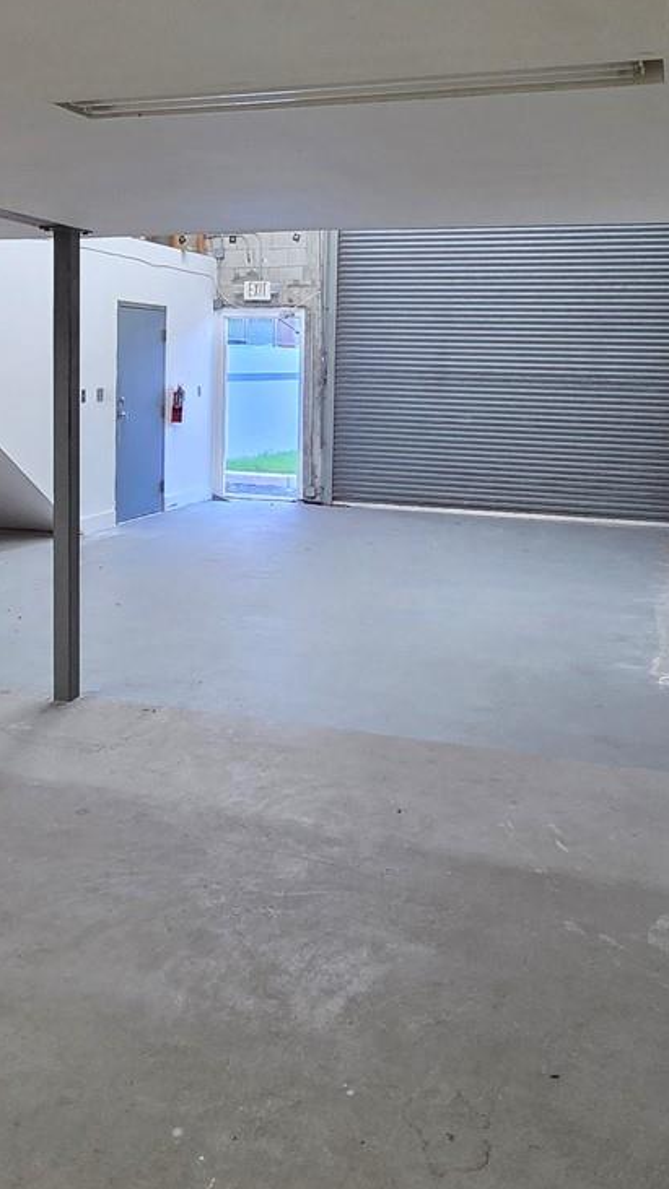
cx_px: 308
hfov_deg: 37.7
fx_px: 978
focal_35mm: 31
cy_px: 410
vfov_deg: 61.3
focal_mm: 2.2
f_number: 2.2
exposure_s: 1/60
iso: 400
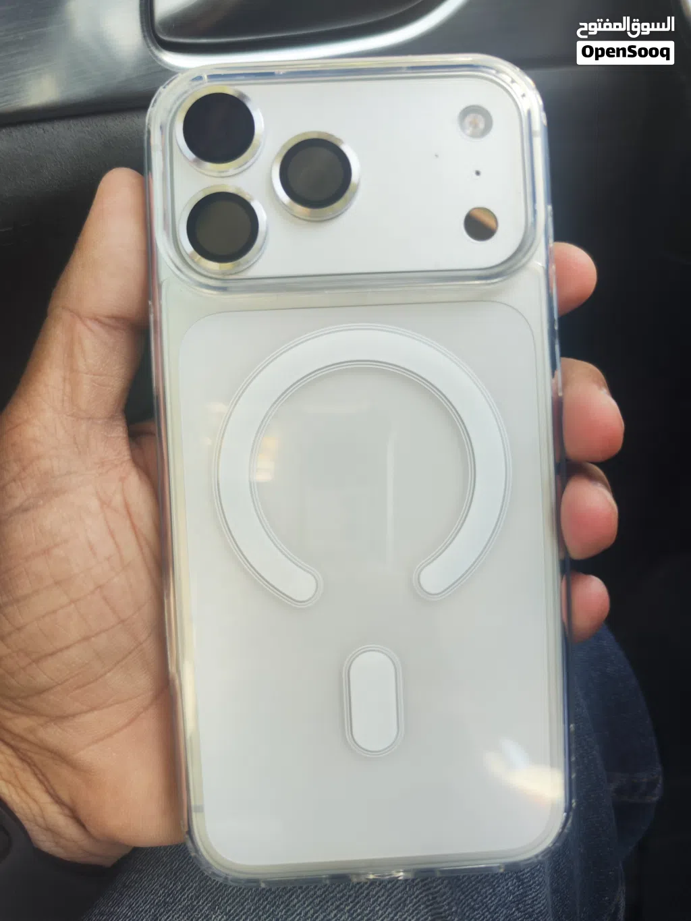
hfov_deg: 58.9
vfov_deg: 73.9
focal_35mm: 23
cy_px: 460
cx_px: 346
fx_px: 612
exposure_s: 1/100
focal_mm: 7.01
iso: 187
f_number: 1.69
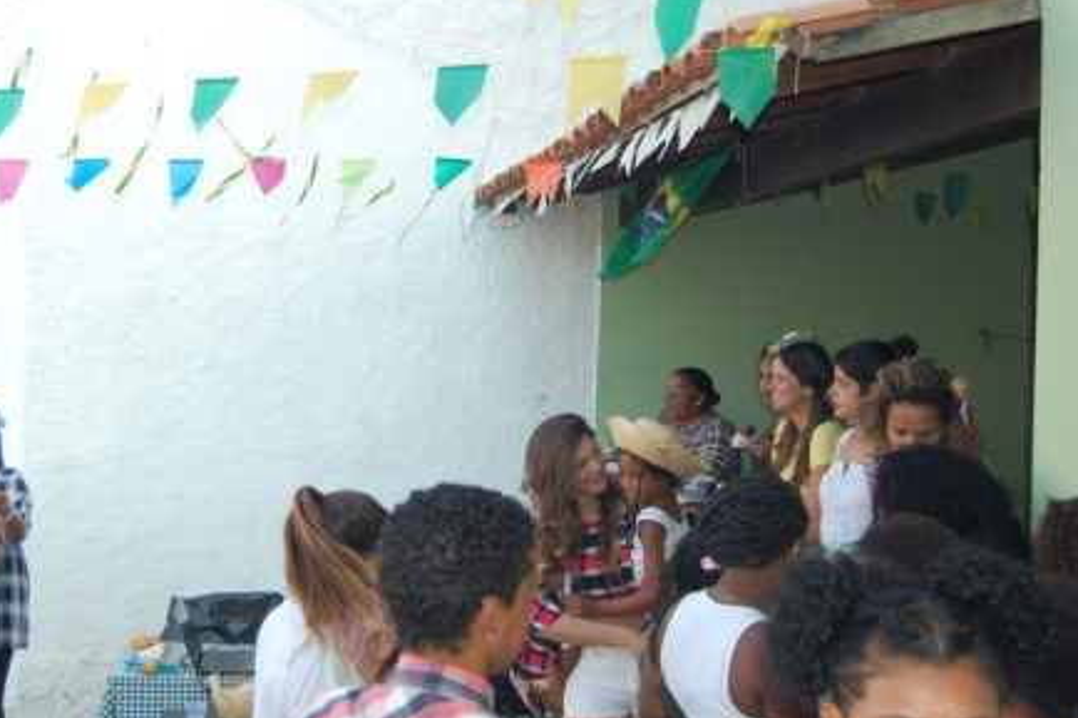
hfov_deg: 41.1
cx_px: 412
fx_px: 1427
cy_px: 325
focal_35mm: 48
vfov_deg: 28.2
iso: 400
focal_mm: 23
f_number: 3.8
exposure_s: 1/400
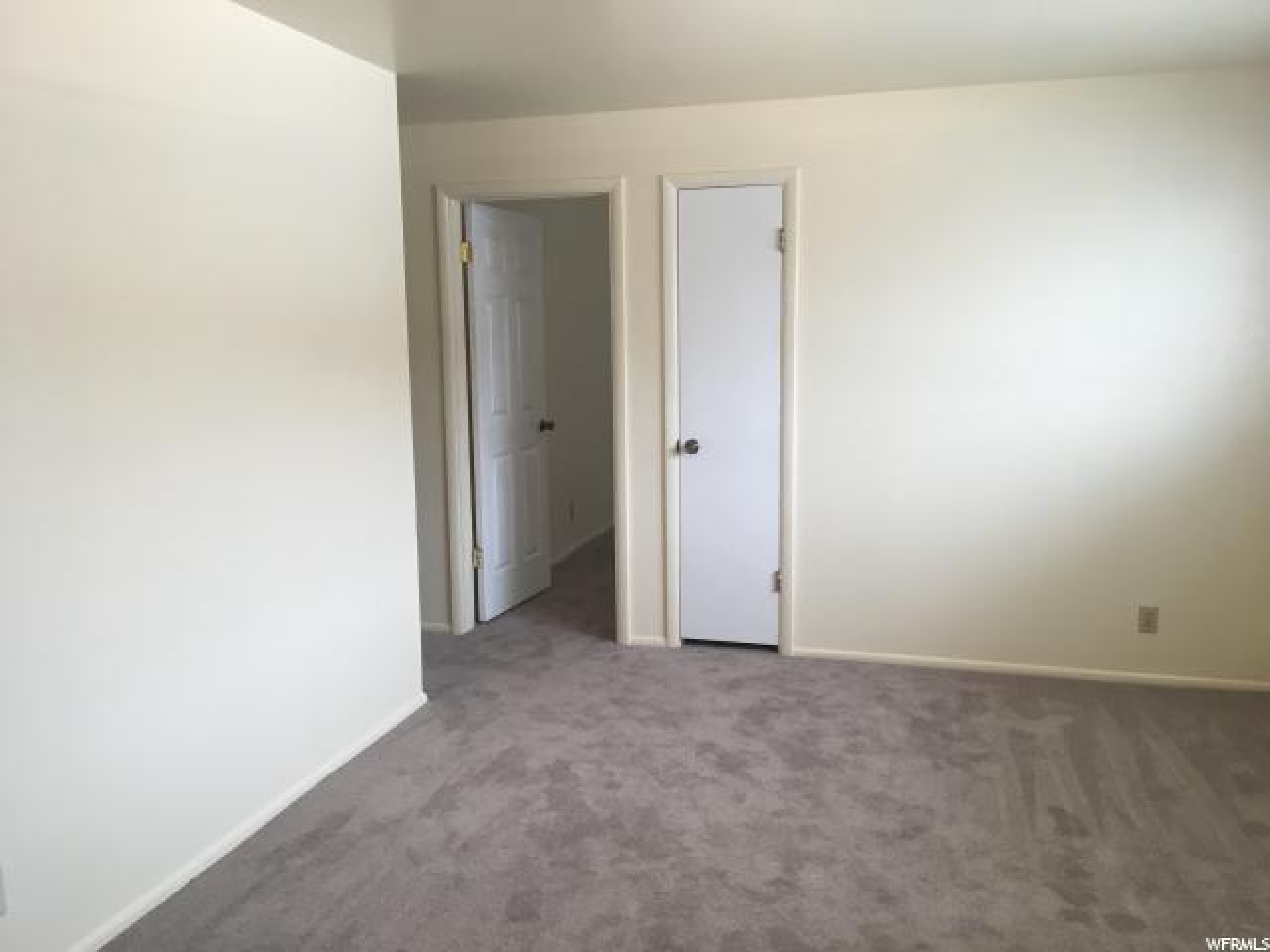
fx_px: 1064
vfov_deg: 48.2
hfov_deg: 61.7
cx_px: 635
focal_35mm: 29
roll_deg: +1.0
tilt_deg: -8.4
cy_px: 476
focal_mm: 4.15
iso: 25
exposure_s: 1/30
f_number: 2.2
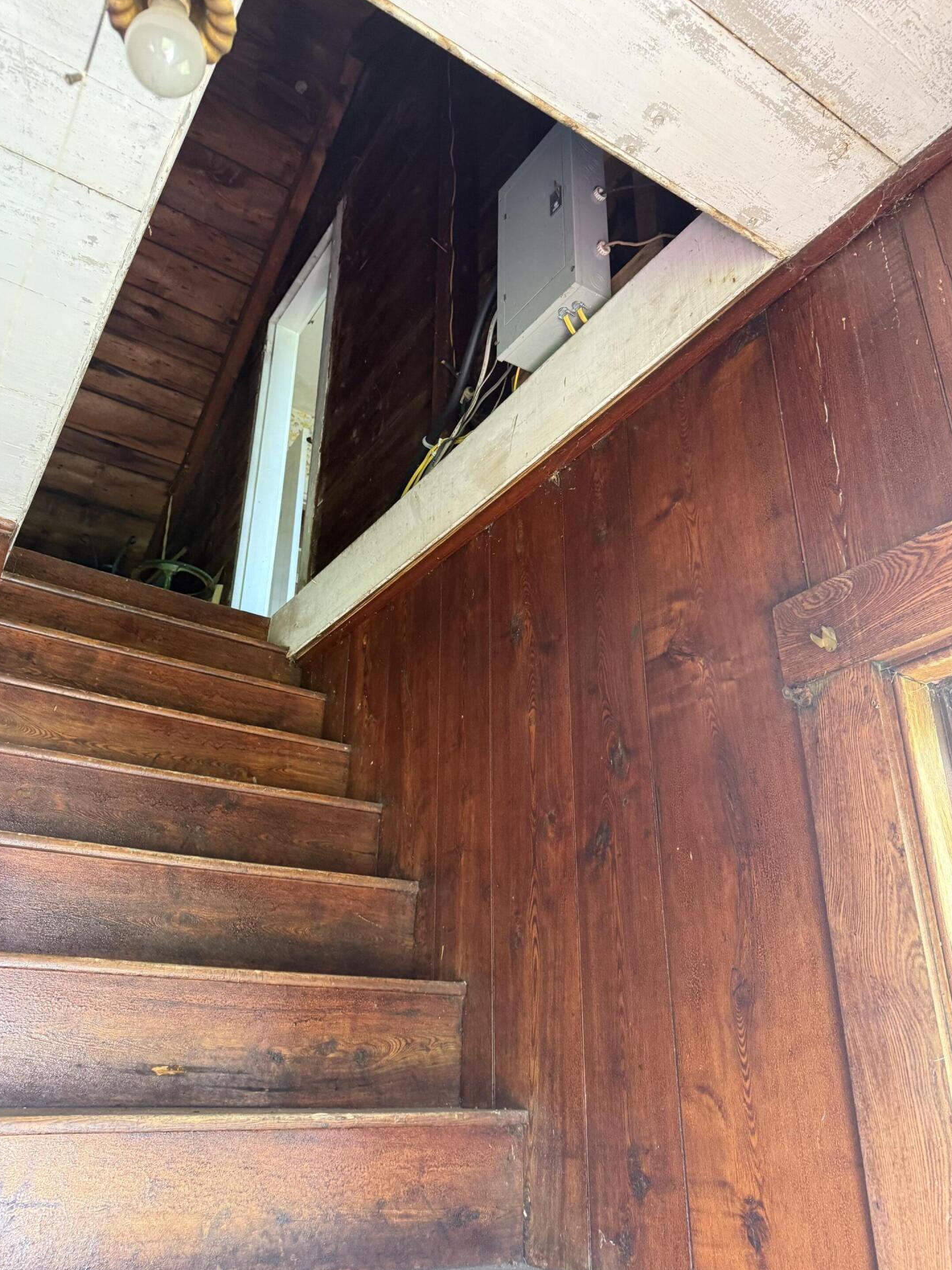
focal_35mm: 25
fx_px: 917
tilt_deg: +24.7
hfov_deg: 54.9
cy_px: 615
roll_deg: -0.9
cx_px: 468
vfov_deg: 69.4
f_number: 1.78
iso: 320
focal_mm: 6.76
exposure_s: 1/60
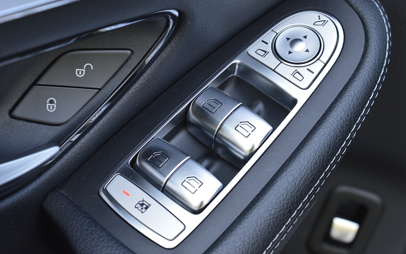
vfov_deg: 16.3
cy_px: 120
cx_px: 204
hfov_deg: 25.8
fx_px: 885
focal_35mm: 80
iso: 640
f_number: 8
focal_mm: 52
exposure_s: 1/60
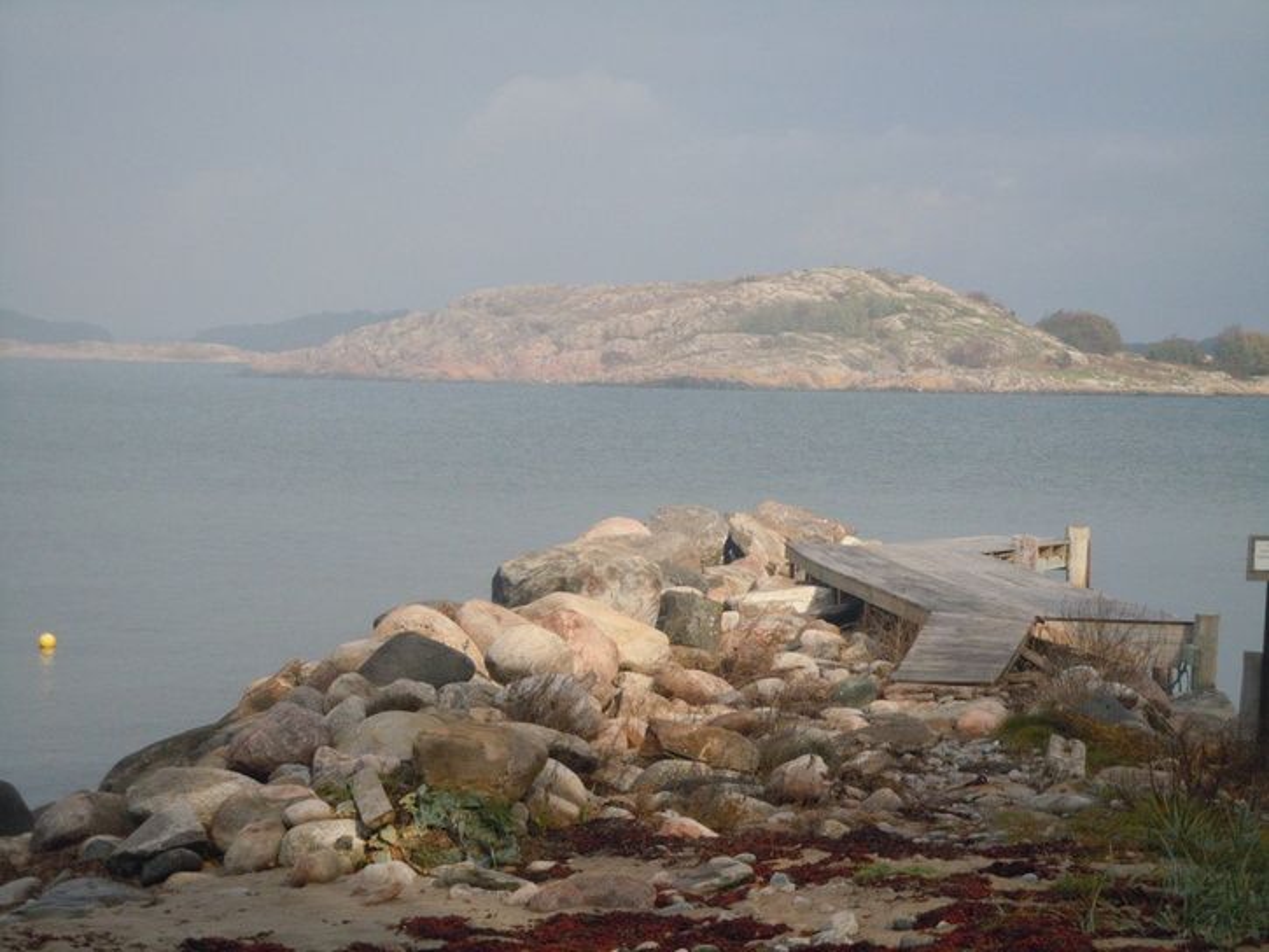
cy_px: 476
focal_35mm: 102
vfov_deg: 14.5
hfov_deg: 19.3
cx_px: 634
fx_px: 3740
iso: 400
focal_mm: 18.3
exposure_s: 1/640
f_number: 9
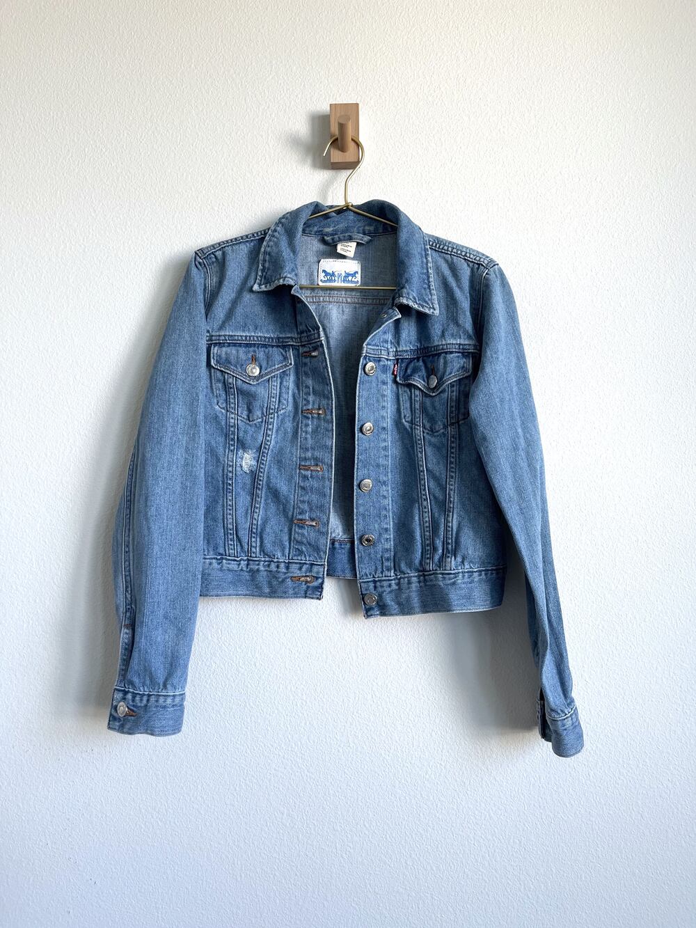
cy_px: 464
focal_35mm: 26
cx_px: 348
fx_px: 697
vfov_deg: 67.3
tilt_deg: +4.4
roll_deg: +0.1
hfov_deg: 53.1
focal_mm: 5.1
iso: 64
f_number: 1.6
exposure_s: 1/121
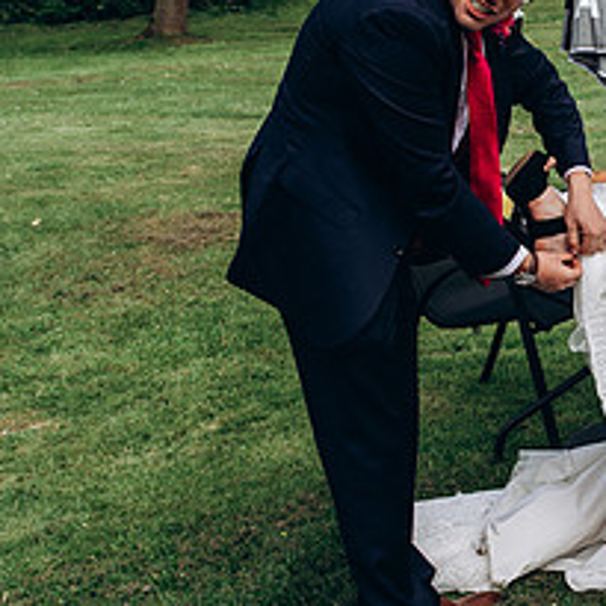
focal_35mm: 77
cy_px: 296
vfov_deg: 22.5
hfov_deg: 21.3
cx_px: 671
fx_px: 1525
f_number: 4
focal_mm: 32
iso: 100
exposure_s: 1/400
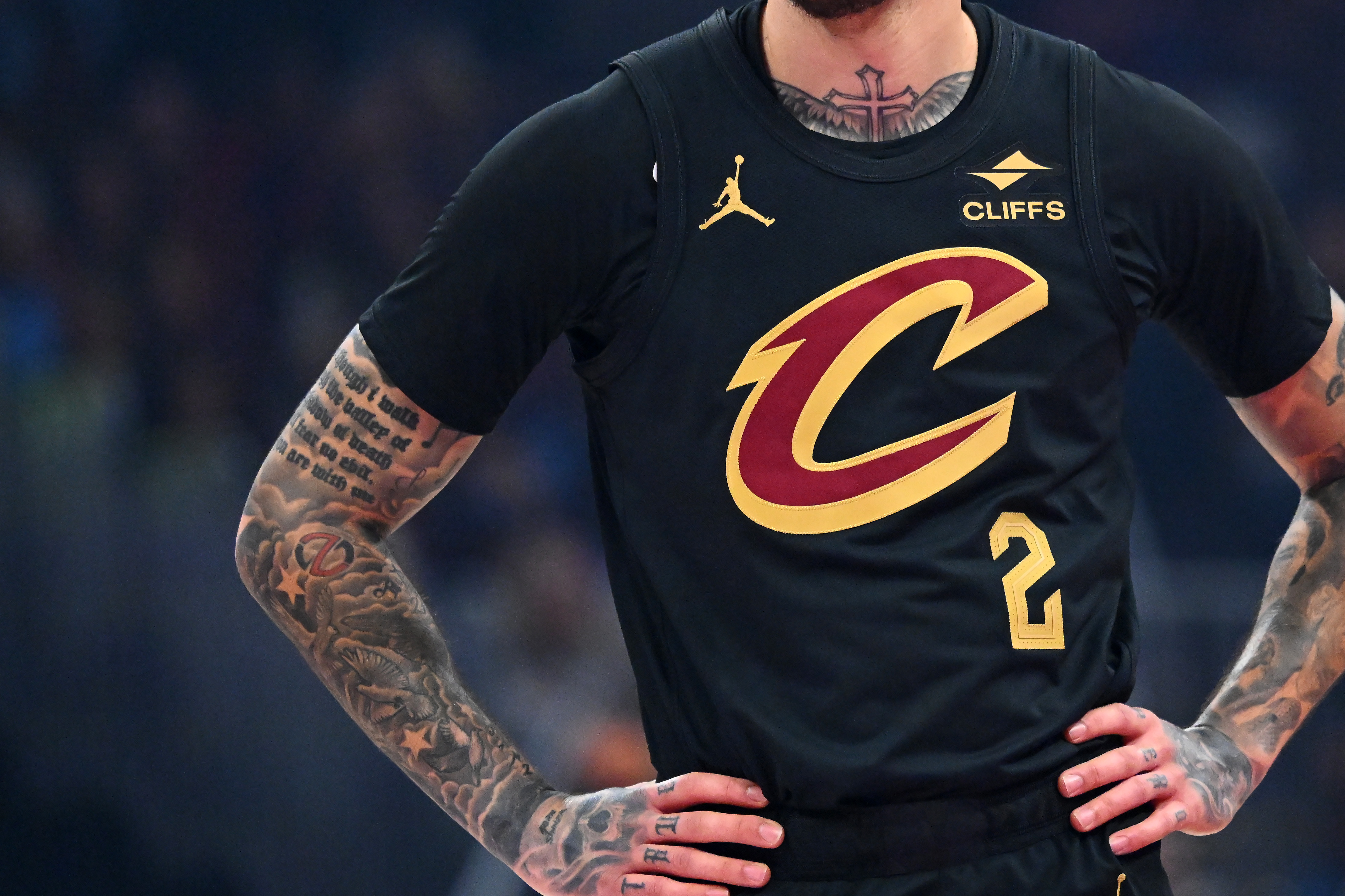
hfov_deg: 3.7
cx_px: 989
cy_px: 327
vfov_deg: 2.5
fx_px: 20921
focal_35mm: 560
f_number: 4
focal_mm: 300
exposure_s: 1/1600
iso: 5000
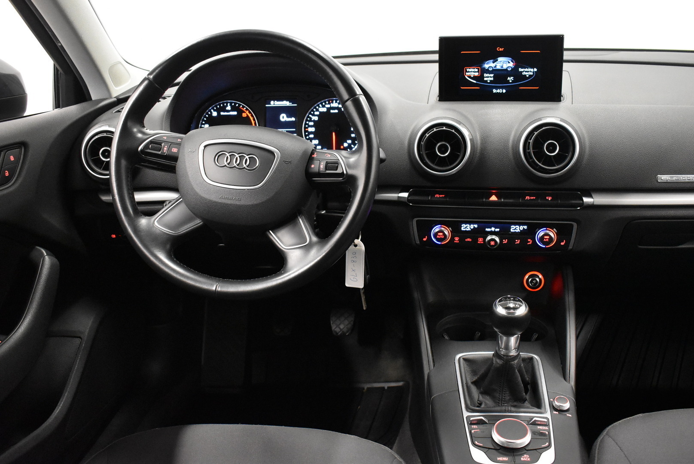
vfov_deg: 38.4
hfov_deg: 55.1
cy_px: 232
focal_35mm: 34
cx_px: 347
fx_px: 666
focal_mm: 23
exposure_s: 1/40
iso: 5000
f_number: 3.8
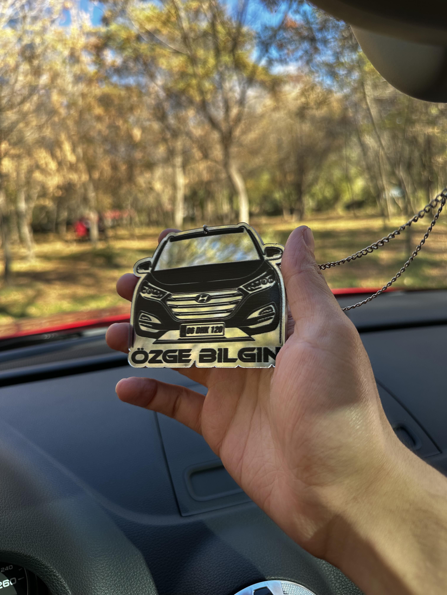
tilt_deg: -10.7
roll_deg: +5.3
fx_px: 413
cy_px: 298
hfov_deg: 56.8
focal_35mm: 24
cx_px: 224
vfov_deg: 71.6
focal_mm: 6.86
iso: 64
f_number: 1.78
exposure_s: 1/121
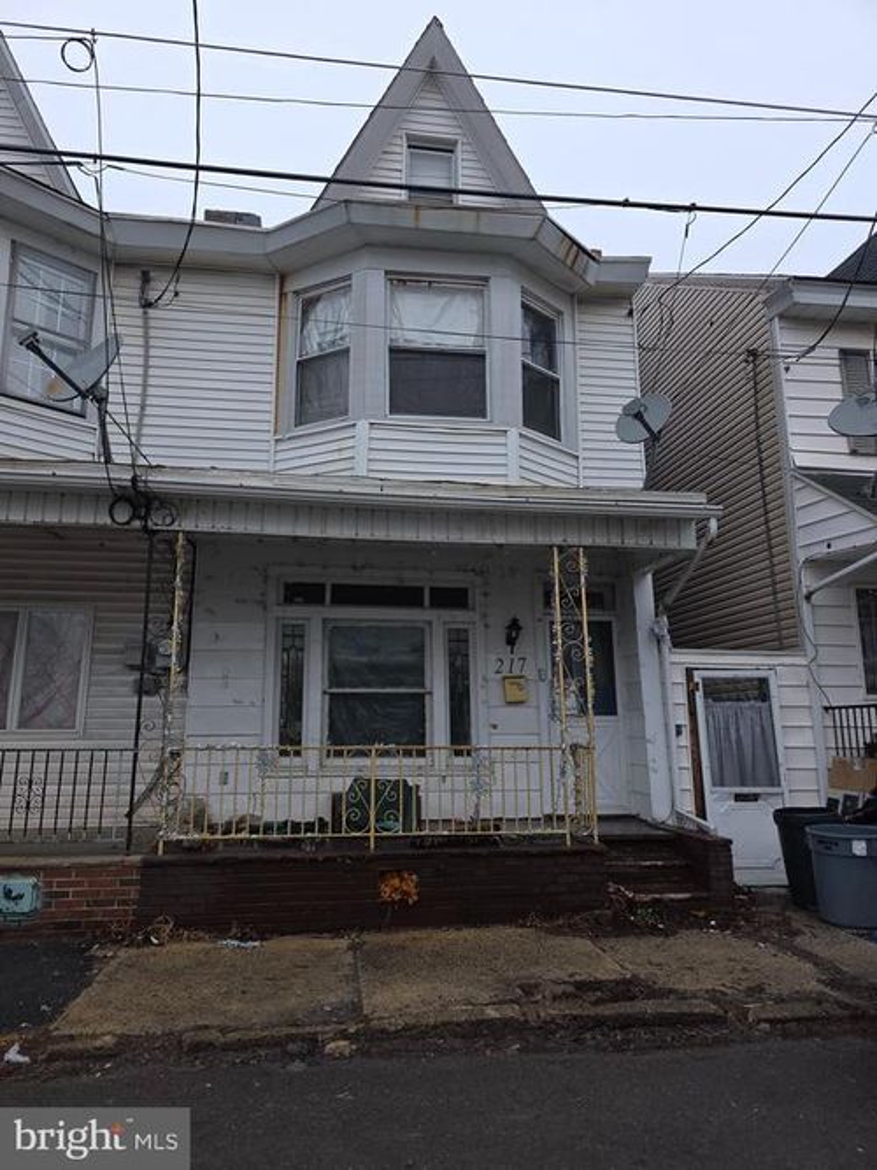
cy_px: 585
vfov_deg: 73.9
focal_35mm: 23
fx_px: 777
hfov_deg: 58.9
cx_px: 438
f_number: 1.7
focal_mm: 6.3
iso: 12
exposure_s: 1/154
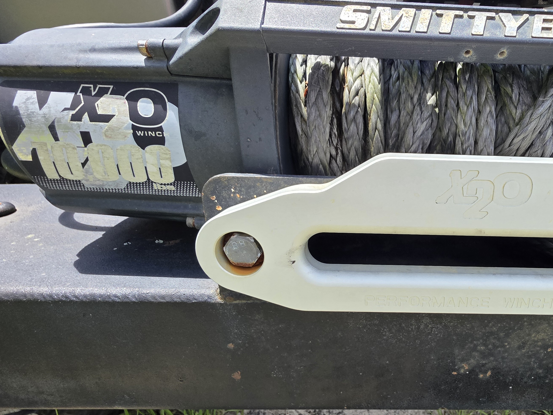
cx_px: 387
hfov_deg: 77.9
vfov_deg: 65.5
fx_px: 320
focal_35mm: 20
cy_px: 244
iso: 125
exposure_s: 1/2000
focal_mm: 2.2
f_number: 1.9
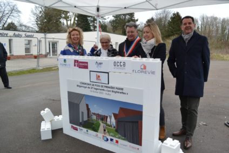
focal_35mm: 27
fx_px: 172
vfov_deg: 48.0
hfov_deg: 67.4
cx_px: 114
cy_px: 76
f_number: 5.6
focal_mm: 18
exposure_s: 1/125
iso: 220
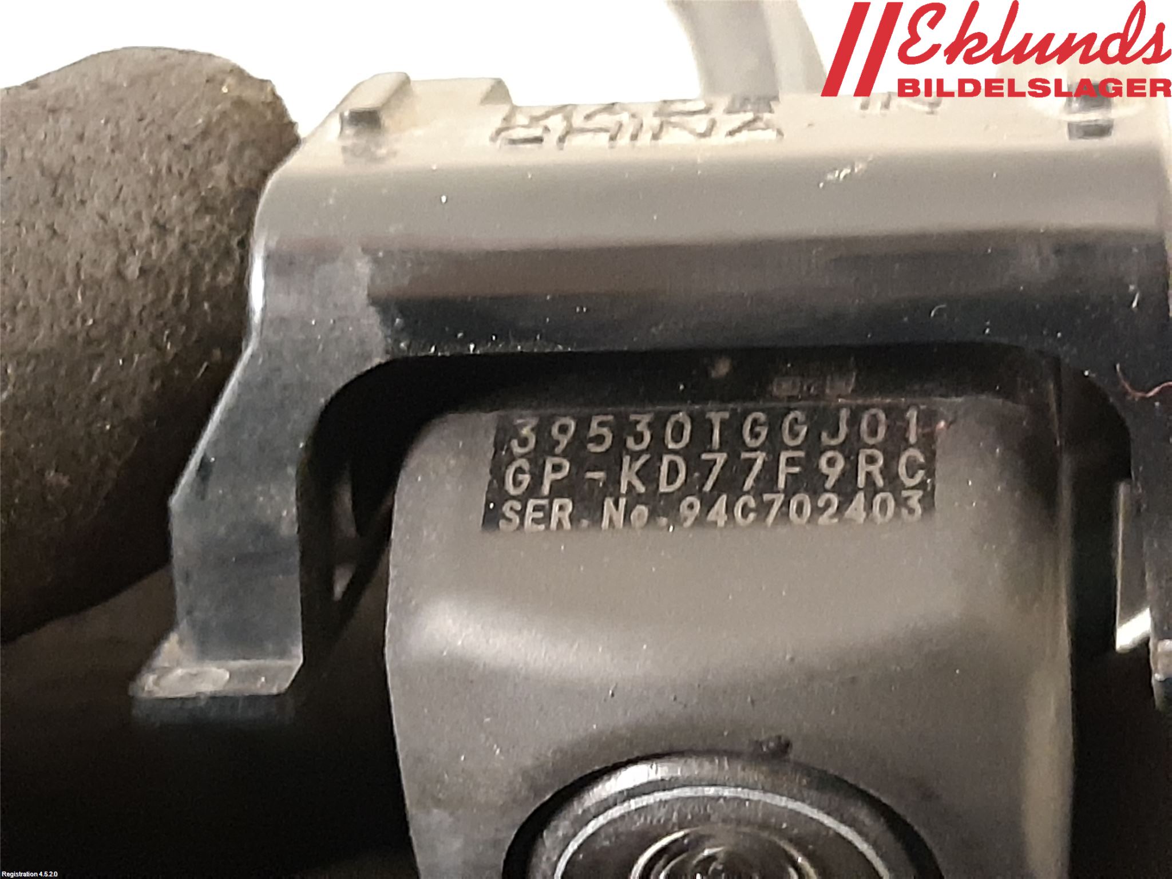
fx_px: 880
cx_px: 586
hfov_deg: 67.3
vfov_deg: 53.1
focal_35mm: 26
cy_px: 440
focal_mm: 3.93
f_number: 1.7
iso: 640
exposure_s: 1/17
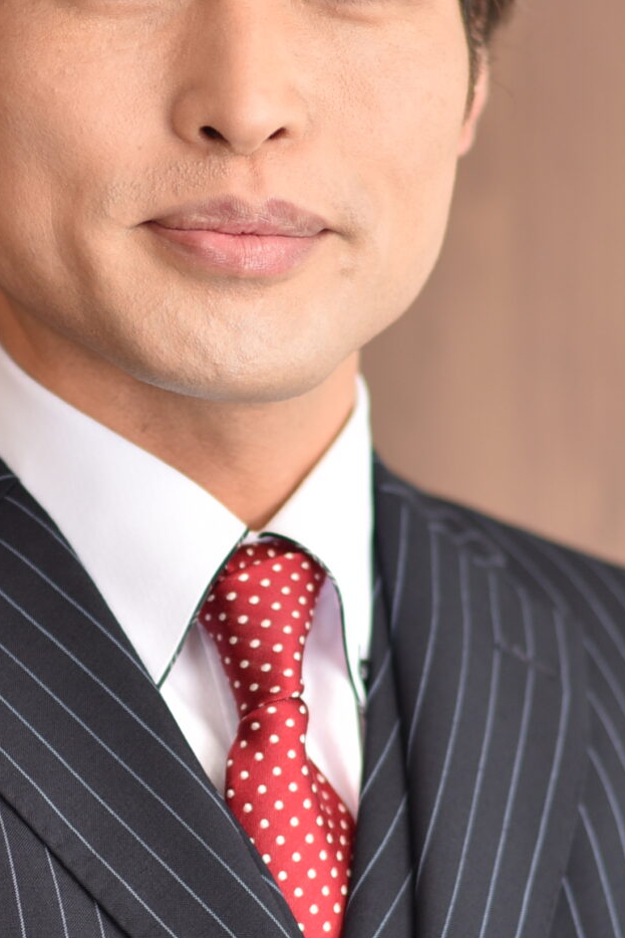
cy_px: 682
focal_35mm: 233
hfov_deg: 5.9
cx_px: 154
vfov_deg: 8.8
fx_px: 6065
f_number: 1.8
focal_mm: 85
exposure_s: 1/200
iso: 250
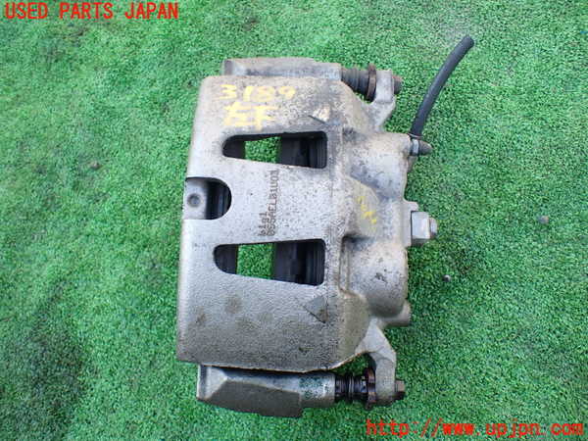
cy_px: 220
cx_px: 294
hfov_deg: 60.0
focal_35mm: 30
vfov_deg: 46.8
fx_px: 510
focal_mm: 5.4
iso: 100
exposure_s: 1/160
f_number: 2.3
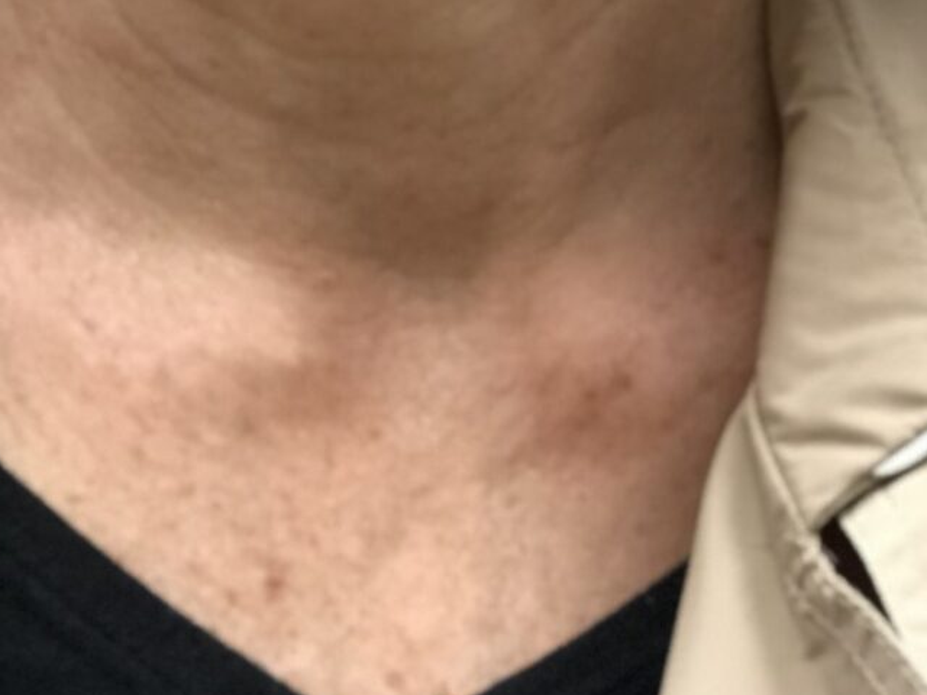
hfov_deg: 8.7
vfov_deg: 6.3
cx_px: 232
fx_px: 6106
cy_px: -652
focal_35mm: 228
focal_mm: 6.6
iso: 25
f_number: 2.8
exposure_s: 1/60
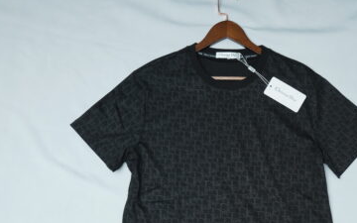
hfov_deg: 39.0
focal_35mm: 51
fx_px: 496
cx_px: 246
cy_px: 195
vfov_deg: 24.7
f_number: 6.3
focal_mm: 30
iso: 400
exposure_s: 1/200
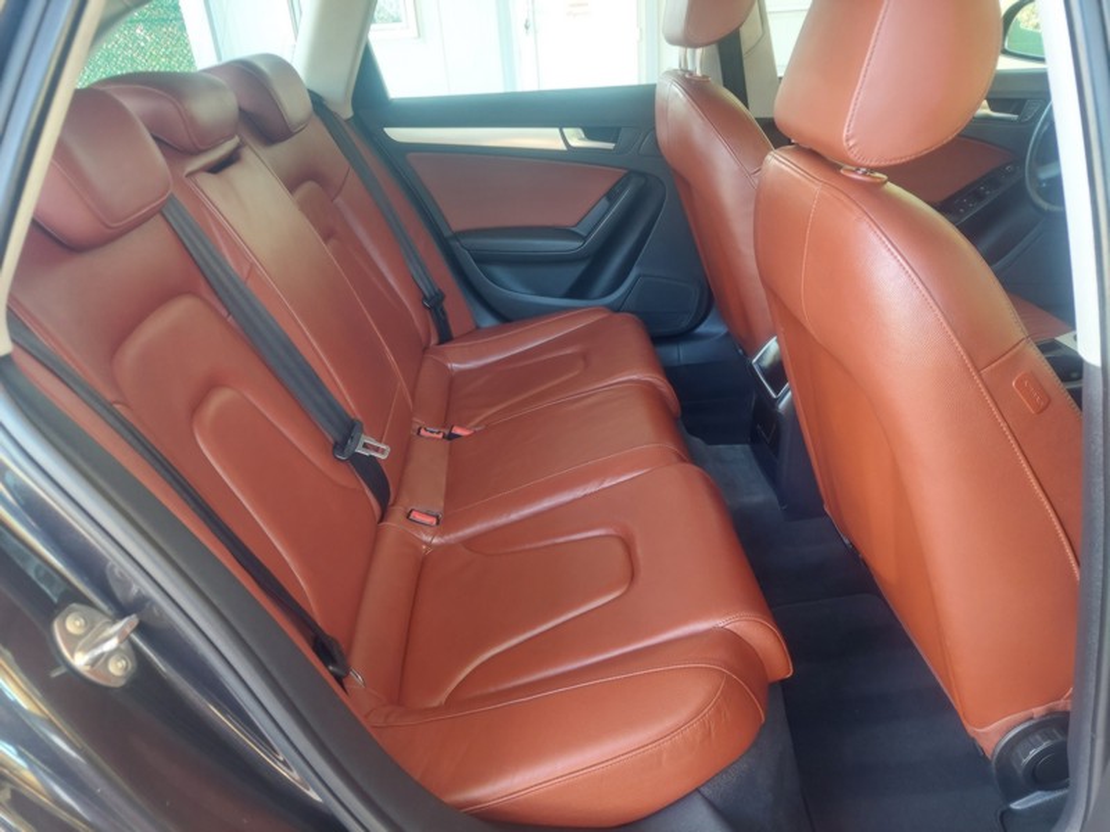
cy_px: 416
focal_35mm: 25
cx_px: 555
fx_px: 802
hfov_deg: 69.4
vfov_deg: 54.9
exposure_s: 1/50
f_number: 1.8
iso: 320
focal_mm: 5.23
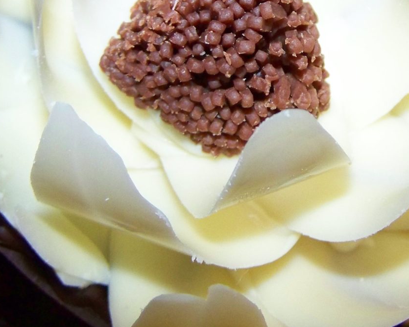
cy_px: 67
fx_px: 1102
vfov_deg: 16.8
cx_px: 293
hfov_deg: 20.9
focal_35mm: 91
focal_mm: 6.3
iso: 200
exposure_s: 1/30
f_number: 2.8
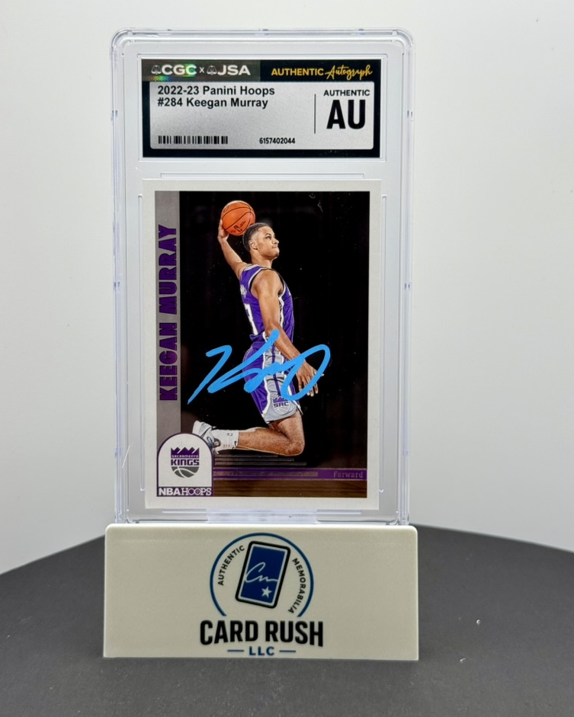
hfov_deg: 29.7
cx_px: 284
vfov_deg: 36.7
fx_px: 1083
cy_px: 356
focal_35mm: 51
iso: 80
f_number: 1.78
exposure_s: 1/324
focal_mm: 6.76
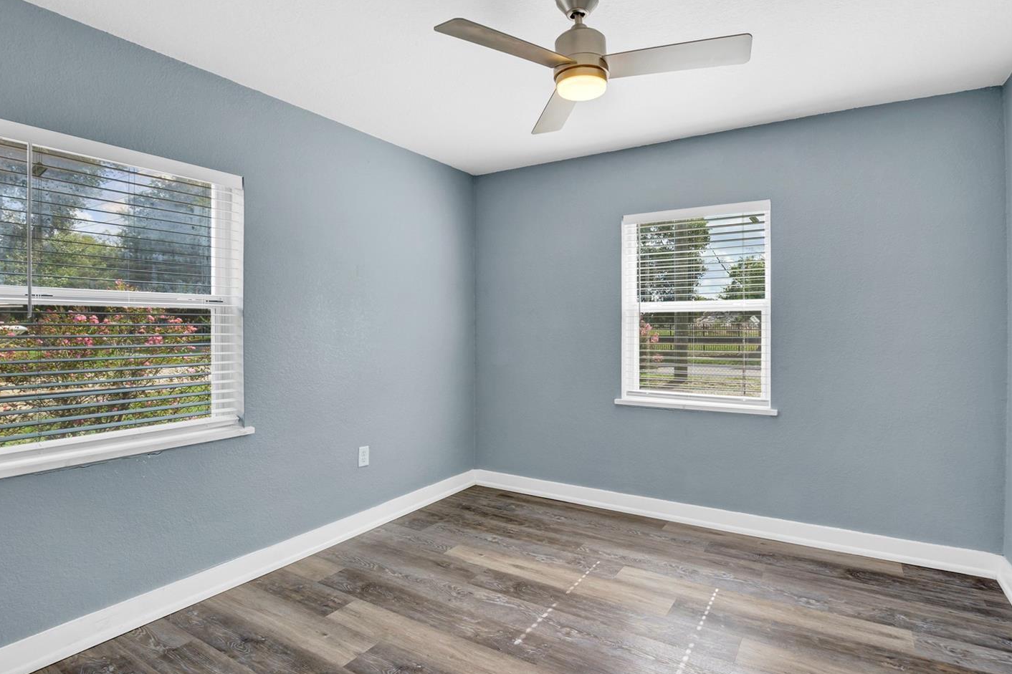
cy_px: 308
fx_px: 478
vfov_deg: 70.3
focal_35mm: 17
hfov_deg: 93.2
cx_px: 531
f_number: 10
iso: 200
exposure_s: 1/25
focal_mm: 10
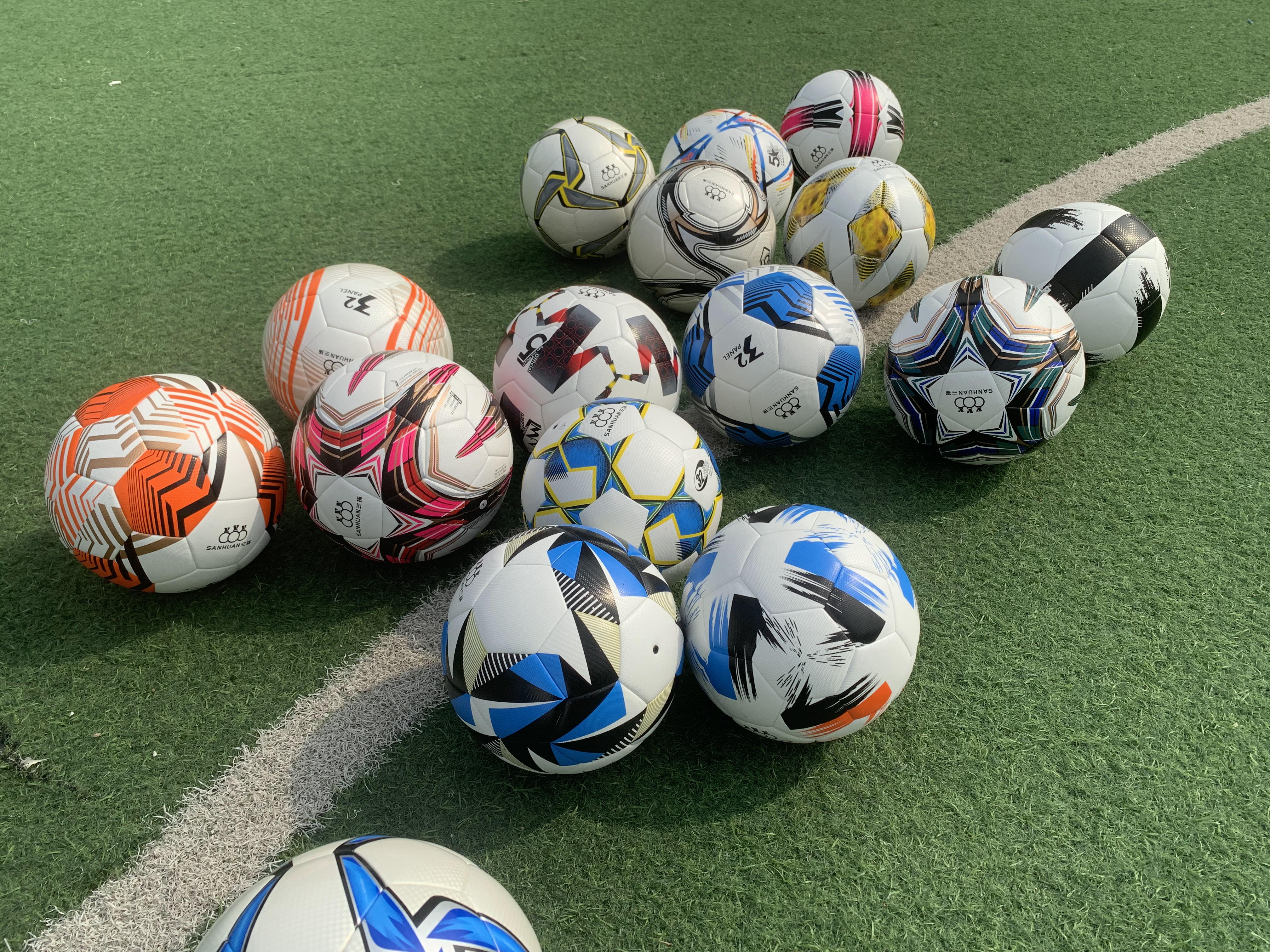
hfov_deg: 67.3
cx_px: 635
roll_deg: -0.6
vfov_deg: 53.1
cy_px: 476
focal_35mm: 26
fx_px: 954
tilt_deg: -36.9
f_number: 1.8
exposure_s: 1/2257
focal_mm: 4.25
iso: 25
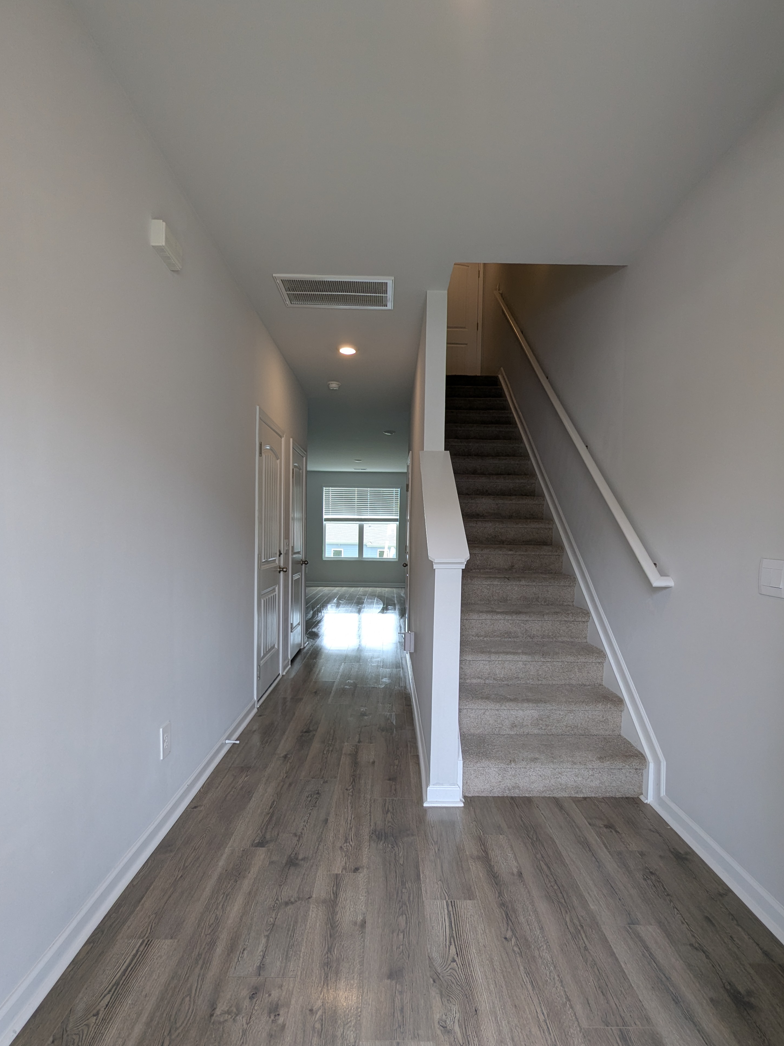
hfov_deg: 74.7
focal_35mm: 17
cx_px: 399
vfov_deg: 90.9
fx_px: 513
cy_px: 554
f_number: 2.2
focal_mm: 2.35
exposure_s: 1/120
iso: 57
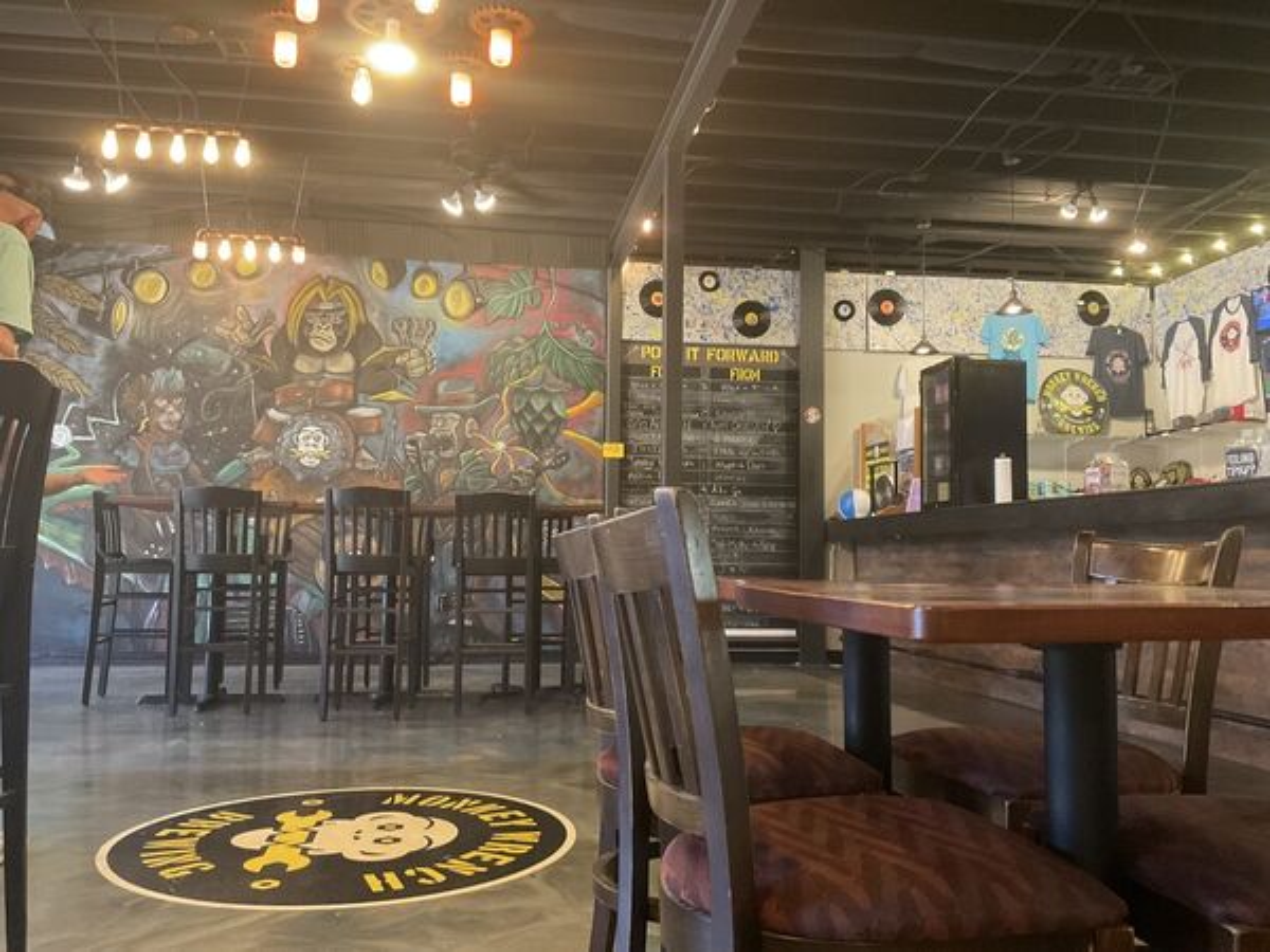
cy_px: 476
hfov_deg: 61.7
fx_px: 1064
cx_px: 635
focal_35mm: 29
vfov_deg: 48.2
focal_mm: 3
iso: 320
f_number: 1.8
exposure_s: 1/30
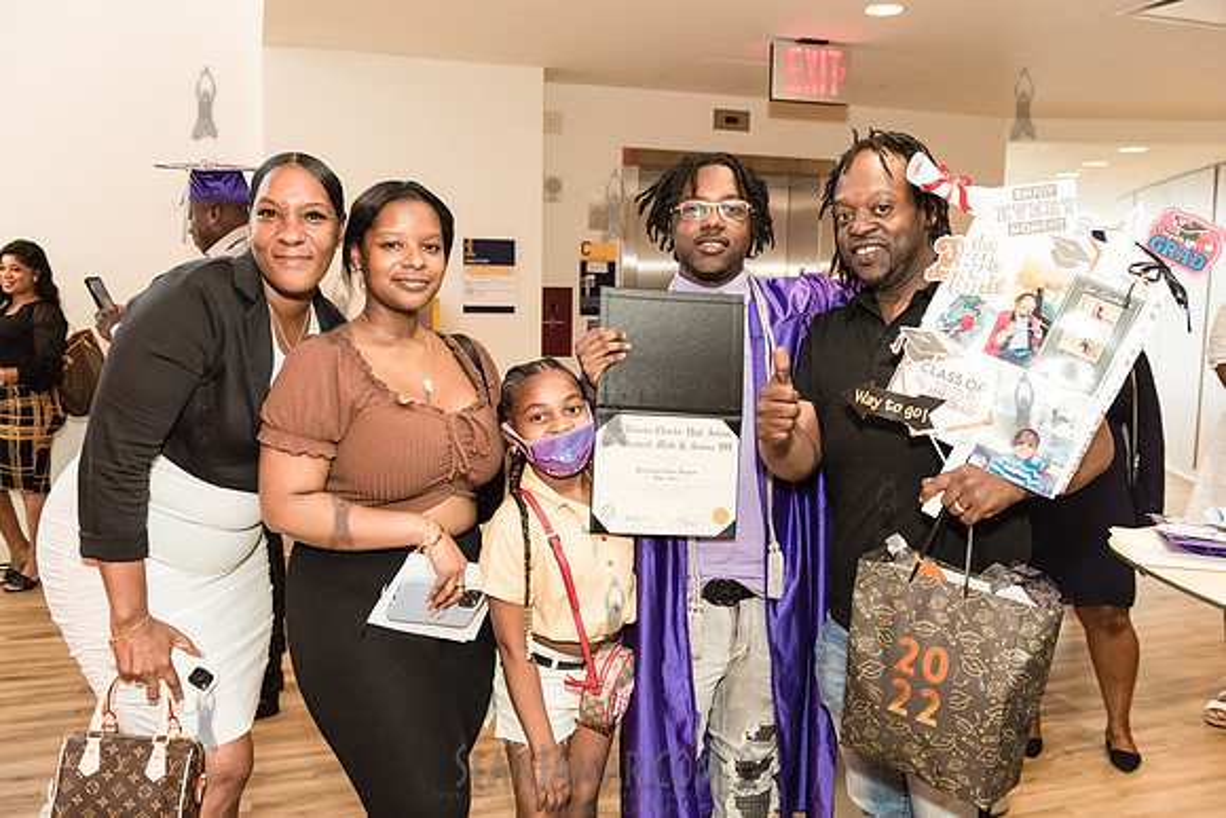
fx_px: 1090
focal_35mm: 32
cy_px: 409
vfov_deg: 41.1
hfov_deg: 58.7
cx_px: 613
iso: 2000
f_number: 5
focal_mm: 32
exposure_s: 1/200
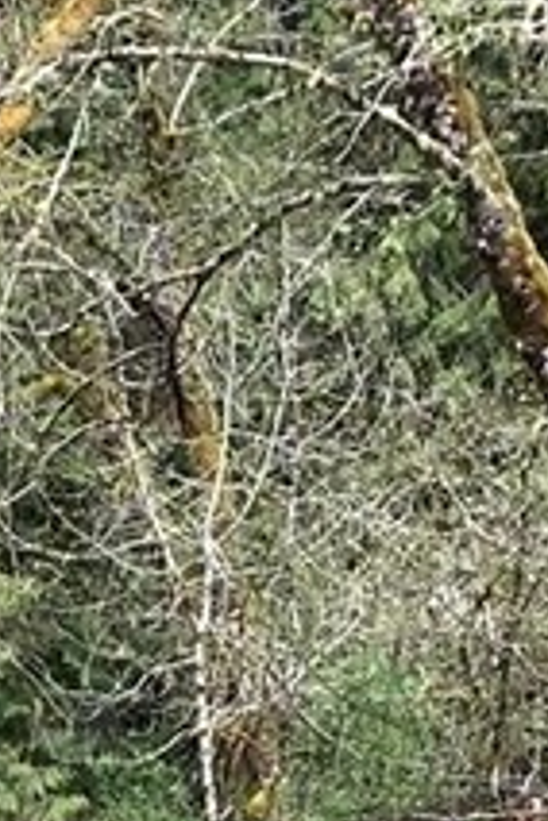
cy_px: 1434
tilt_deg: -6.2
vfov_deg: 9.9
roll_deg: -2.6
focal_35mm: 197
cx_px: -756
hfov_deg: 6.6
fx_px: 4498
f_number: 1.8
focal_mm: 3.99
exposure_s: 1/363
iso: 20
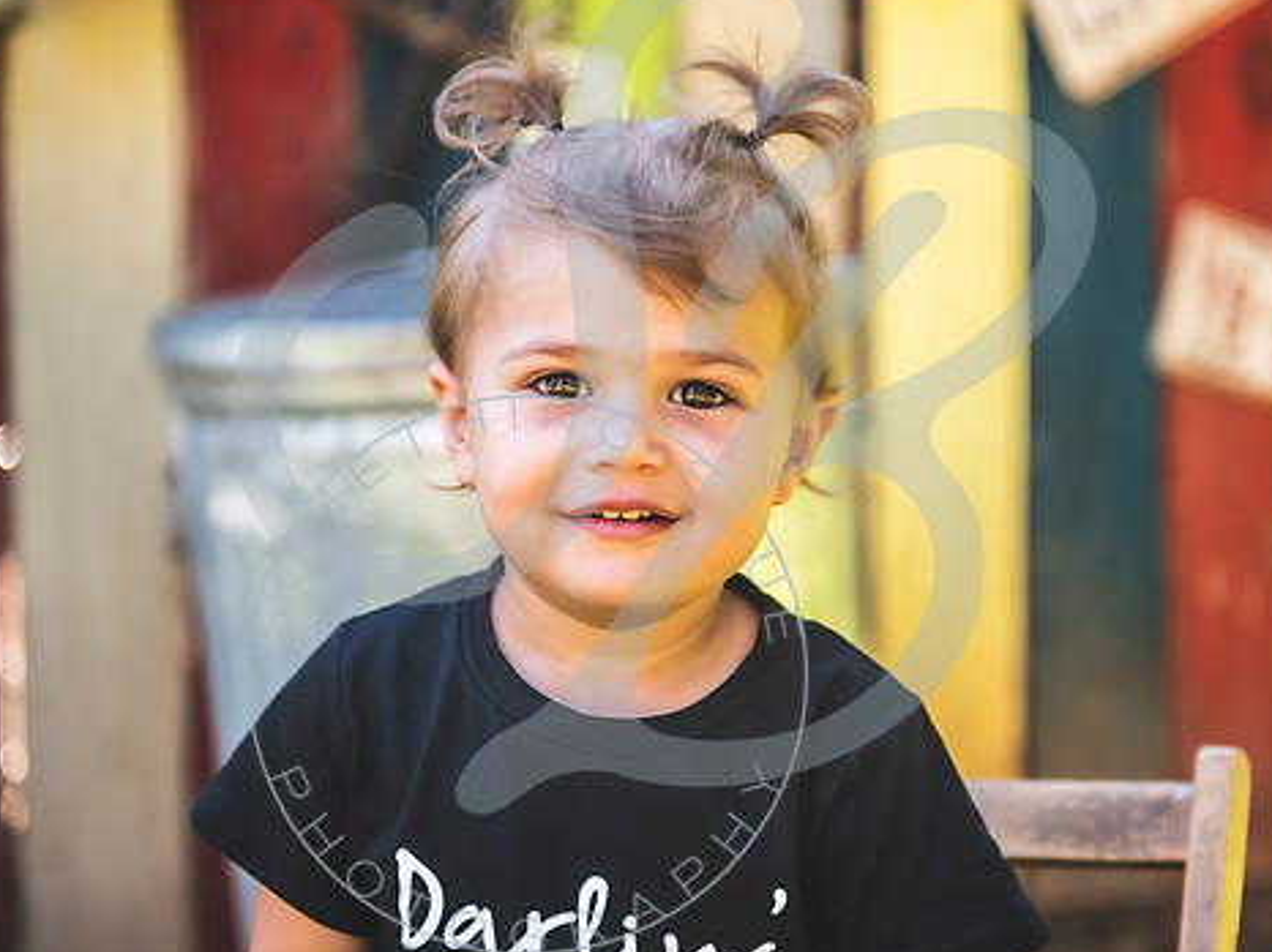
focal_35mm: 85
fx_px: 3122
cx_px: 657
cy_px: 446
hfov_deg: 23.0
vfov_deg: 17.3
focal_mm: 70
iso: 100
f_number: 2.8
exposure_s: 1/250
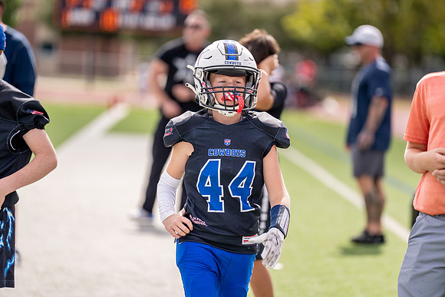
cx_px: 240
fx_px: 2693
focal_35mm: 218
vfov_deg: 6.3
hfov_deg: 9.4
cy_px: 139
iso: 250
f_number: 2.8
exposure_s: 1/5000
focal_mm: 200
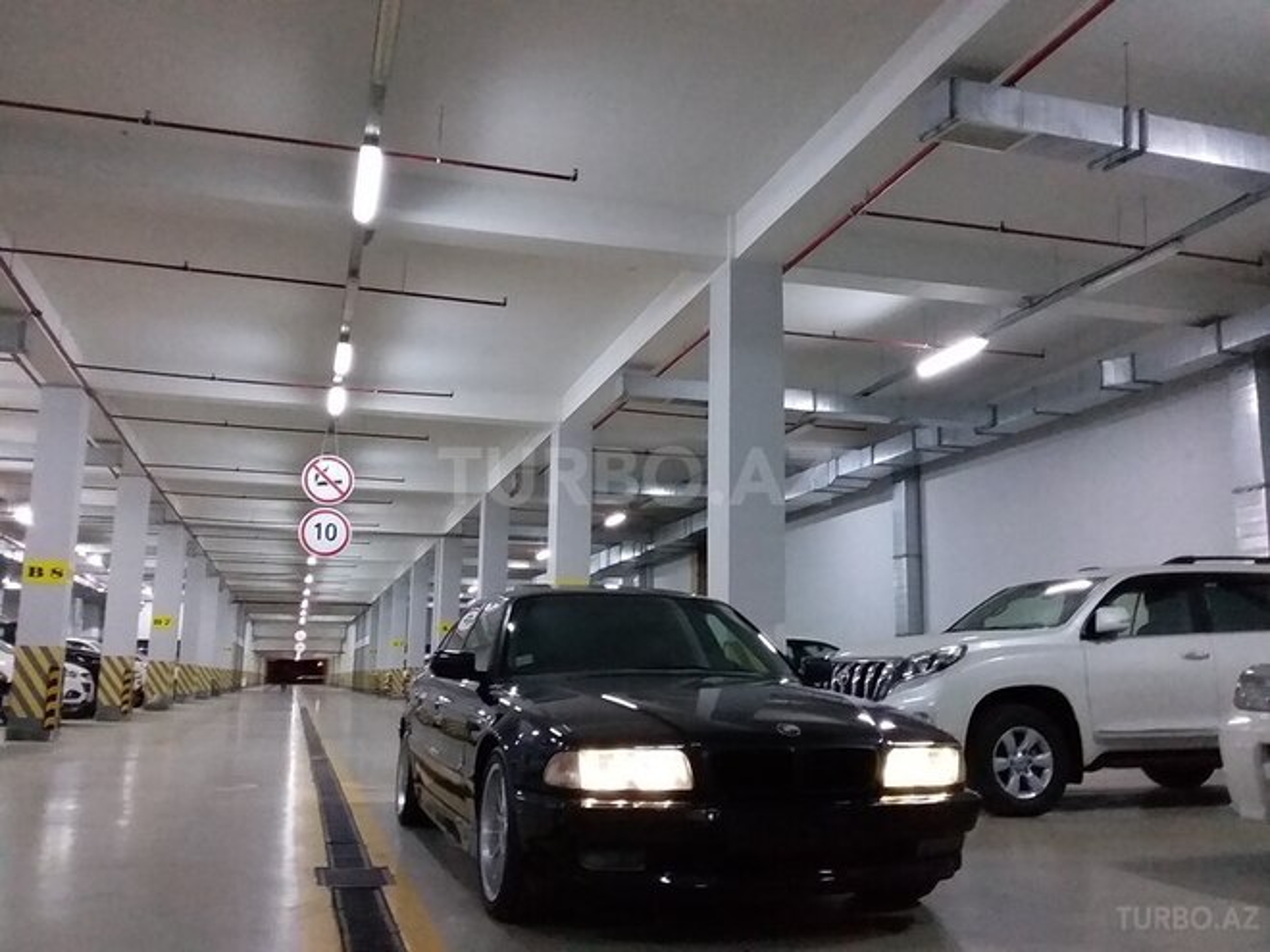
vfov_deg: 45.4
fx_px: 1137
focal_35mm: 31
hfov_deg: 58.4
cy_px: 476
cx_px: 635
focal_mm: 3.3
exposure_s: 1/20
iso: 320
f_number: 2.2
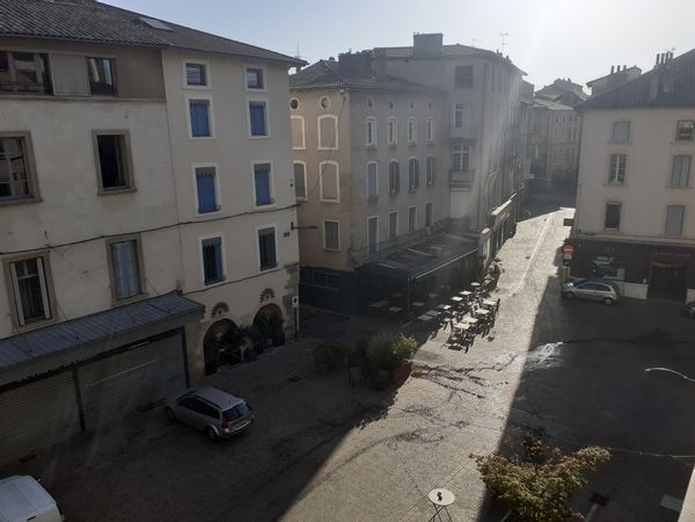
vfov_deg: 51.4
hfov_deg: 65.3
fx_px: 542
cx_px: 348
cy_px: 261
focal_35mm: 27
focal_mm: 3.6
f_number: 1.9
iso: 40
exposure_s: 1/1558
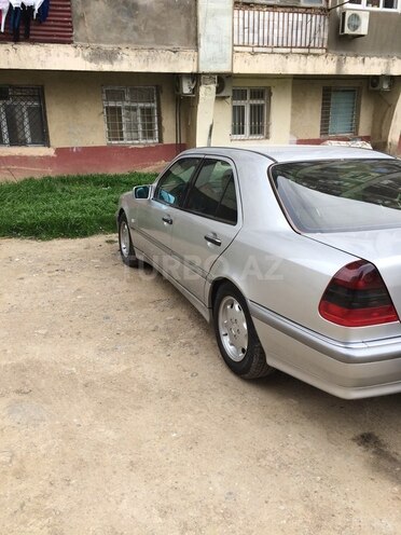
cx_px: 200
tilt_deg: -18.8
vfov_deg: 61.7
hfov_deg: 48.2
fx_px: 448
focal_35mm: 29
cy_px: 268
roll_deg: +2.0
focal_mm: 4.15
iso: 32
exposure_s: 1/345
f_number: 2.2
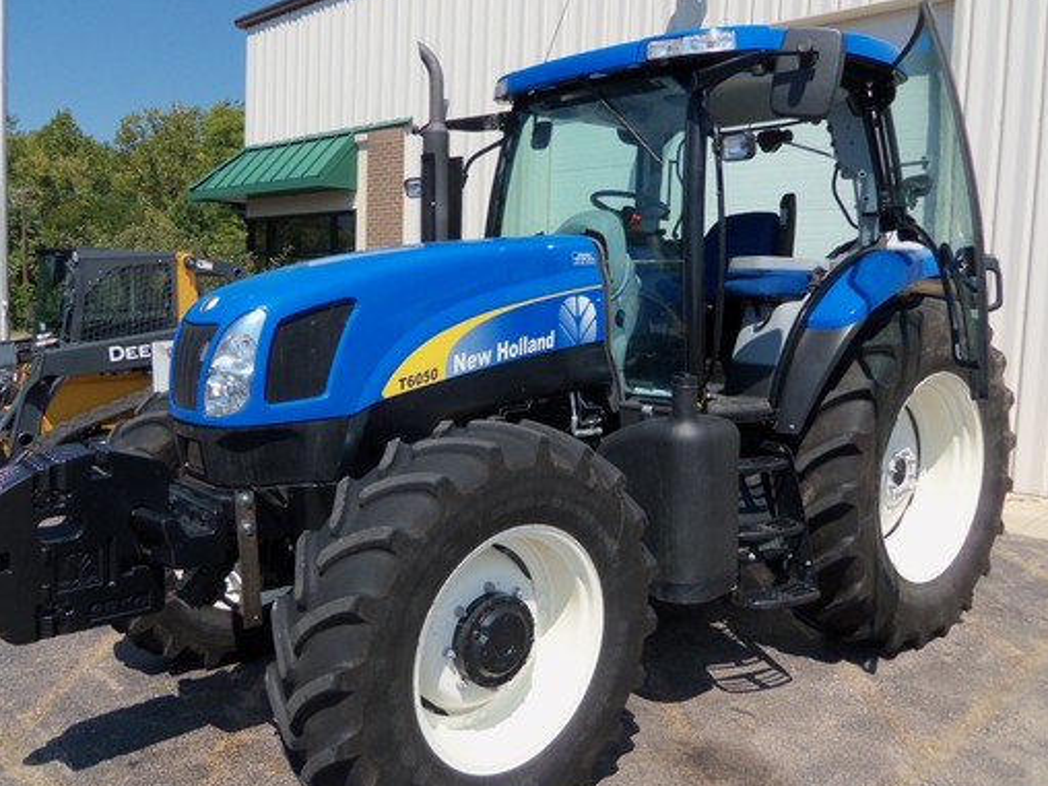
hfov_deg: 60.0
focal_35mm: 30
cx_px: 526
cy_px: 404
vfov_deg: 46.8
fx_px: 908
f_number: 3.9
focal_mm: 5.1
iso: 64
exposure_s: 1/640
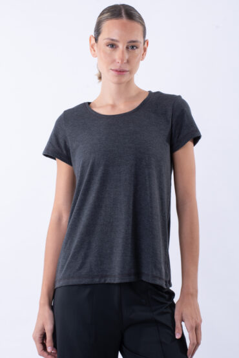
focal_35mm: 75
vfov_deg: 27.0
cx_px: 120
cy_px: 179
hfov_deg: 18.2
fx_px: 747
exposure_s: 1/160
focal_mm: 50
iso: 160
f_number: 13
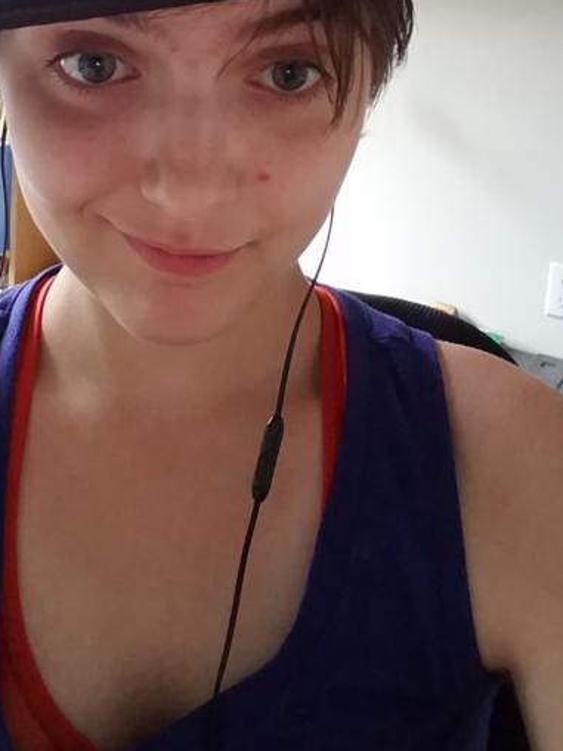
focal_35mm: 38
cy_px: 108
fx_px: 824
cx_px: 244
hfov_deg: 37.7
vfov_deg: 45.4
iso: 320
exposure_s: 1/13
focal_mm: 2.1
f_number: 1.7
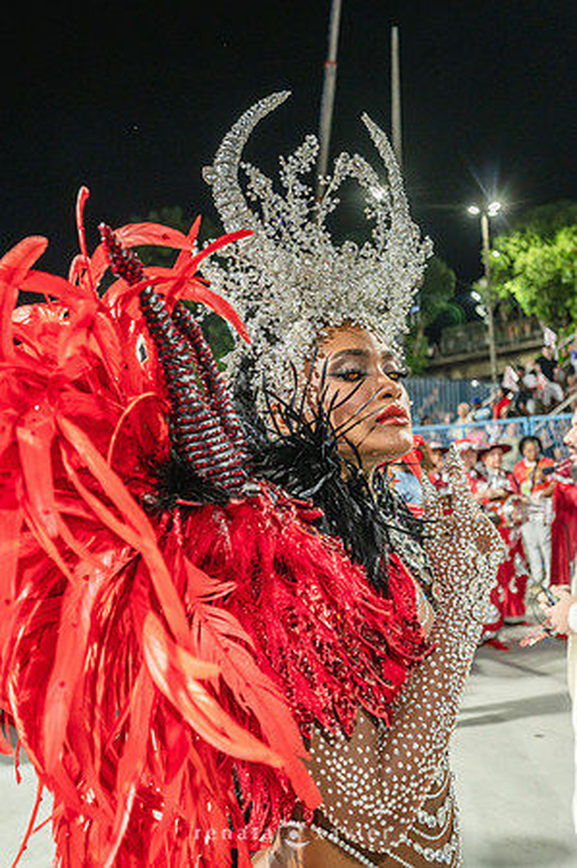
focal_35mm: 30
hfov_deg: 43.5
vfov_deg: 62.0
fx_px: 723
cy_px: 434
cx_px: 288
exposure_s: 1/320
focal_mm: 30
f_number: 4
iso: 1800
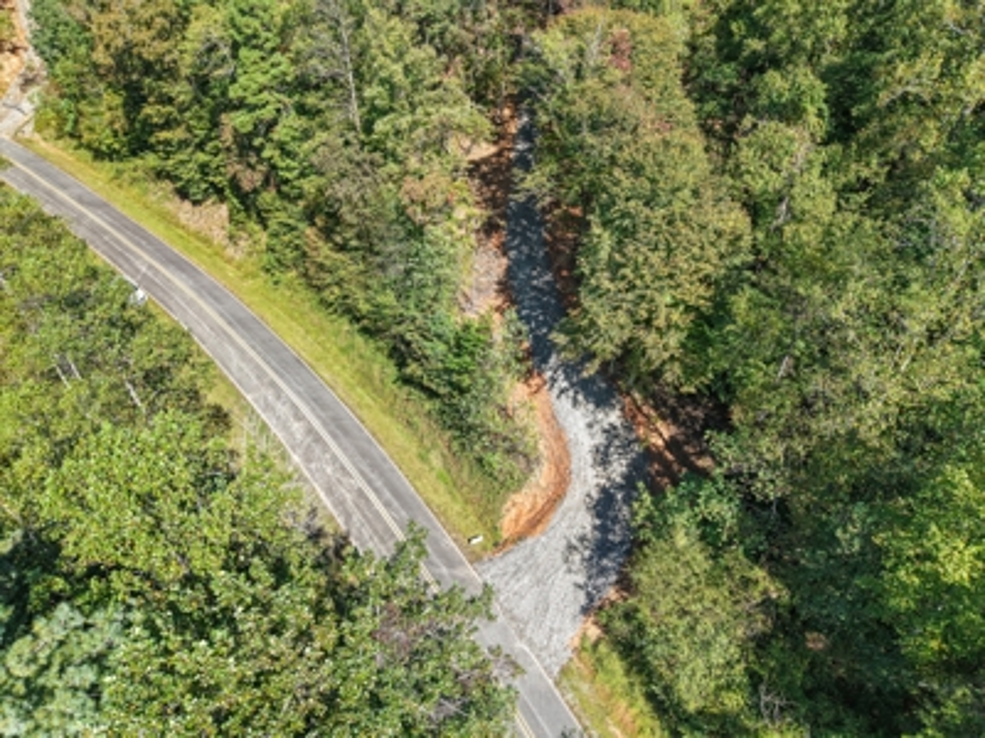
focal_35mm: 24
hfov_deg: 71.6
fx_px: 683
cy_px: 369
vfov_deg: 56.8
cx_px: 492
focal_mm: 8.67
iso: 120
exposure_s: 1/1500
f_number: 1.8
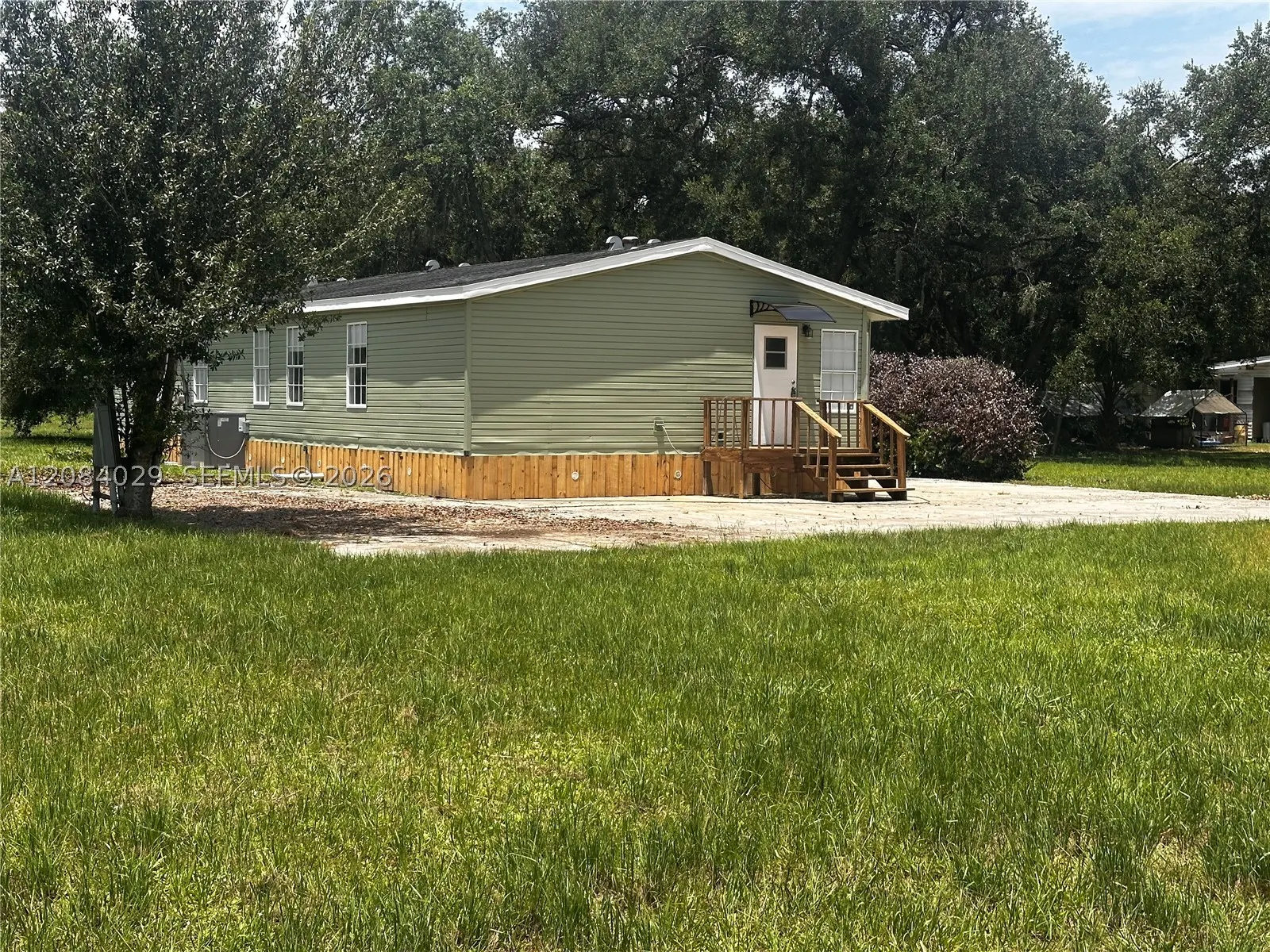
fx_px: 1761
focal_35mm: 48
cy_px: 476
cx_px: 635
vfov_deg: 30.3
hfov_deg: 39.7
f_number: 1.78
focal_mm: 6.86
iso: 64
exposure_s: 1/3155
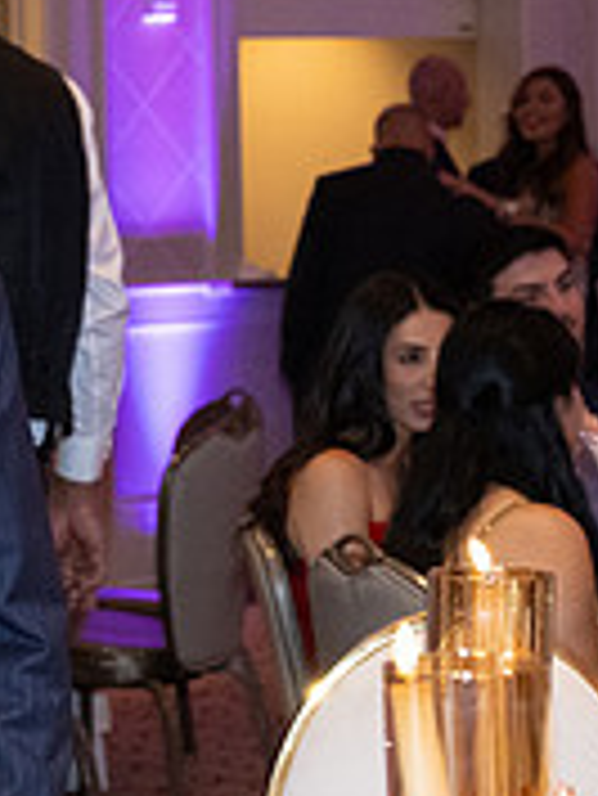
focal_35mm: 151
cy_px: 546
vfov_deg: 13.0
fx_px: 3474
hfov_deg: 9.4
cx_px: -450
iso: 4000
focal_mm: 48
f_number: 5.6
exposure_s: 1/100
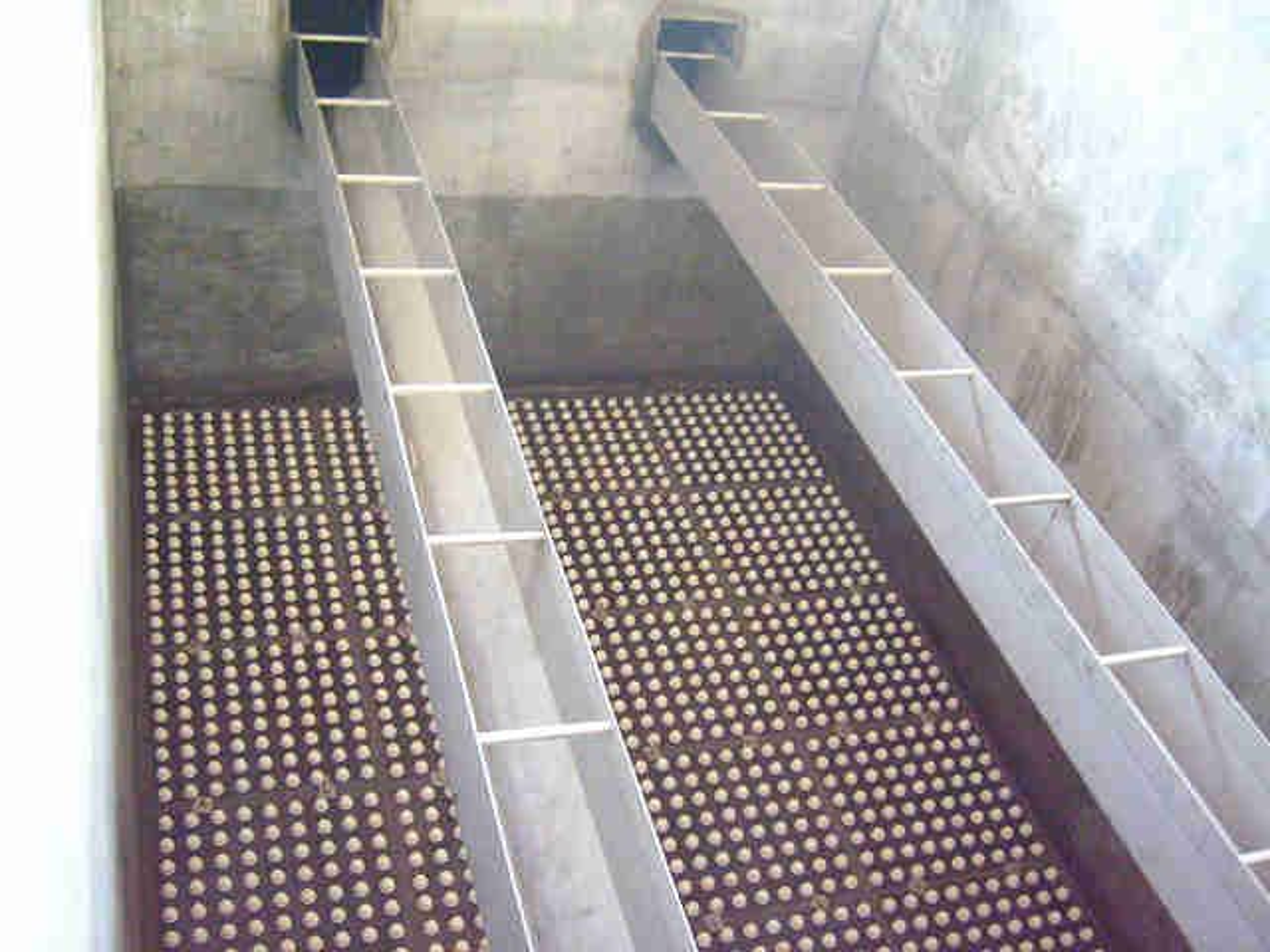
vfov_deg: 40.7
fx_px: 1284
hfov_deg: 52.6
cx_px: 635
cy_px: 476
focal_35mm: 35
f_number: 2.8
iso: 200
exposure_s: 1/10
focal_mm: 5.8
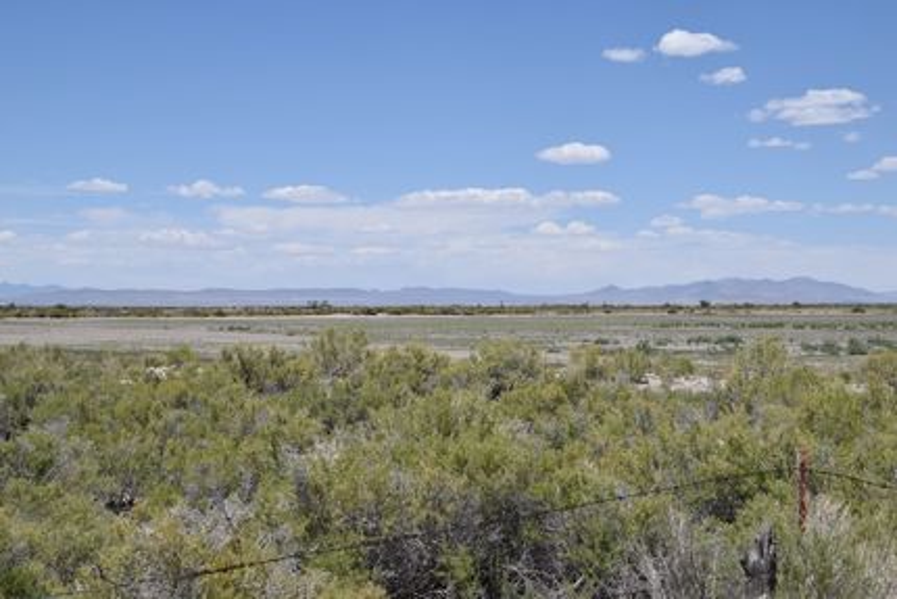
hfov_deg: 38.9
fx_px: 1271
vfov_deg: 26.5
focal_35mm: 51
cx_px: 448
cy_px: 300
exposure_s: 1/320
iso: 100
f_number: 9
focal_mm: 34
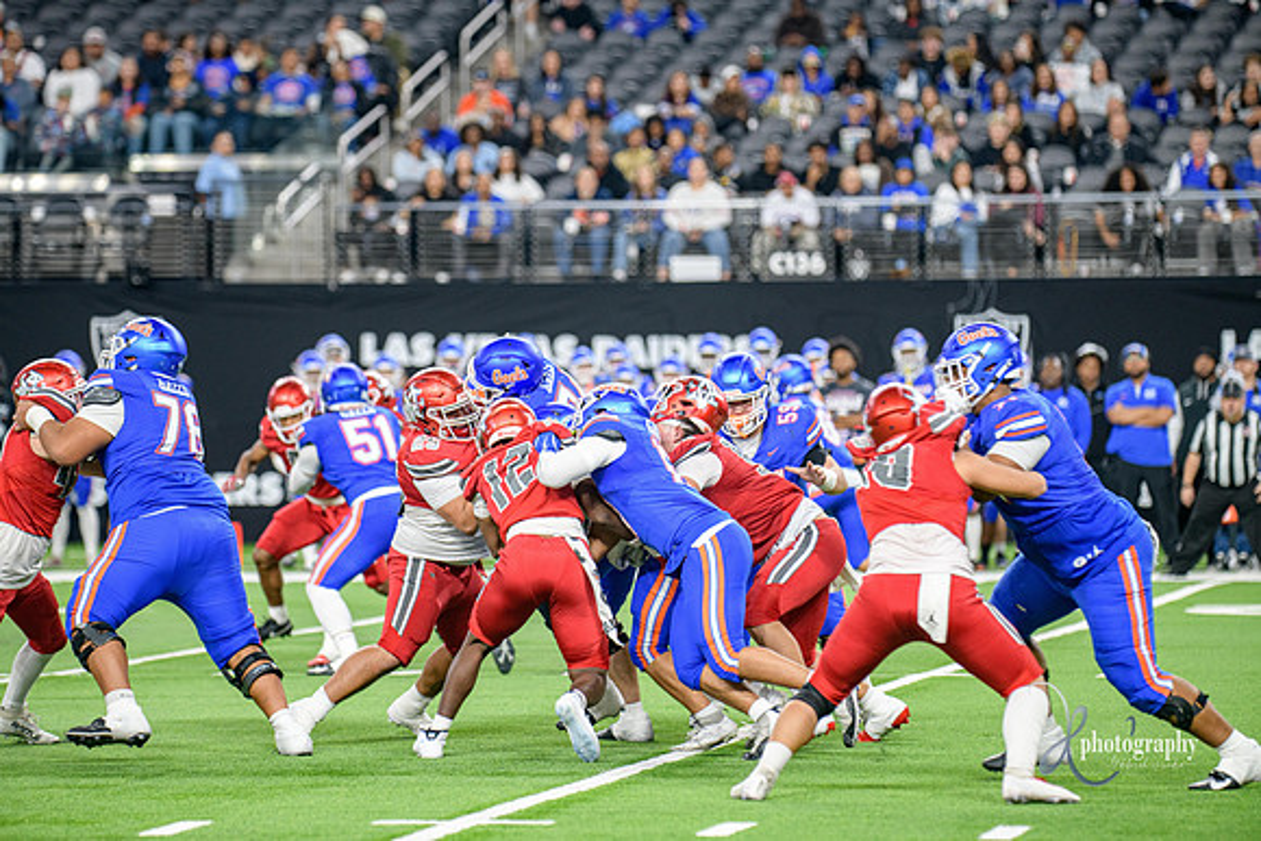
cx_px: 630
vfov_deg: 7.0
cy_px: 420
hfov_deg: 10.5
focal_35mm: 195
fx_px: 6832
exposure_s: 1/400
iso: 1000
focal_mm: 195
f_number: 2.8
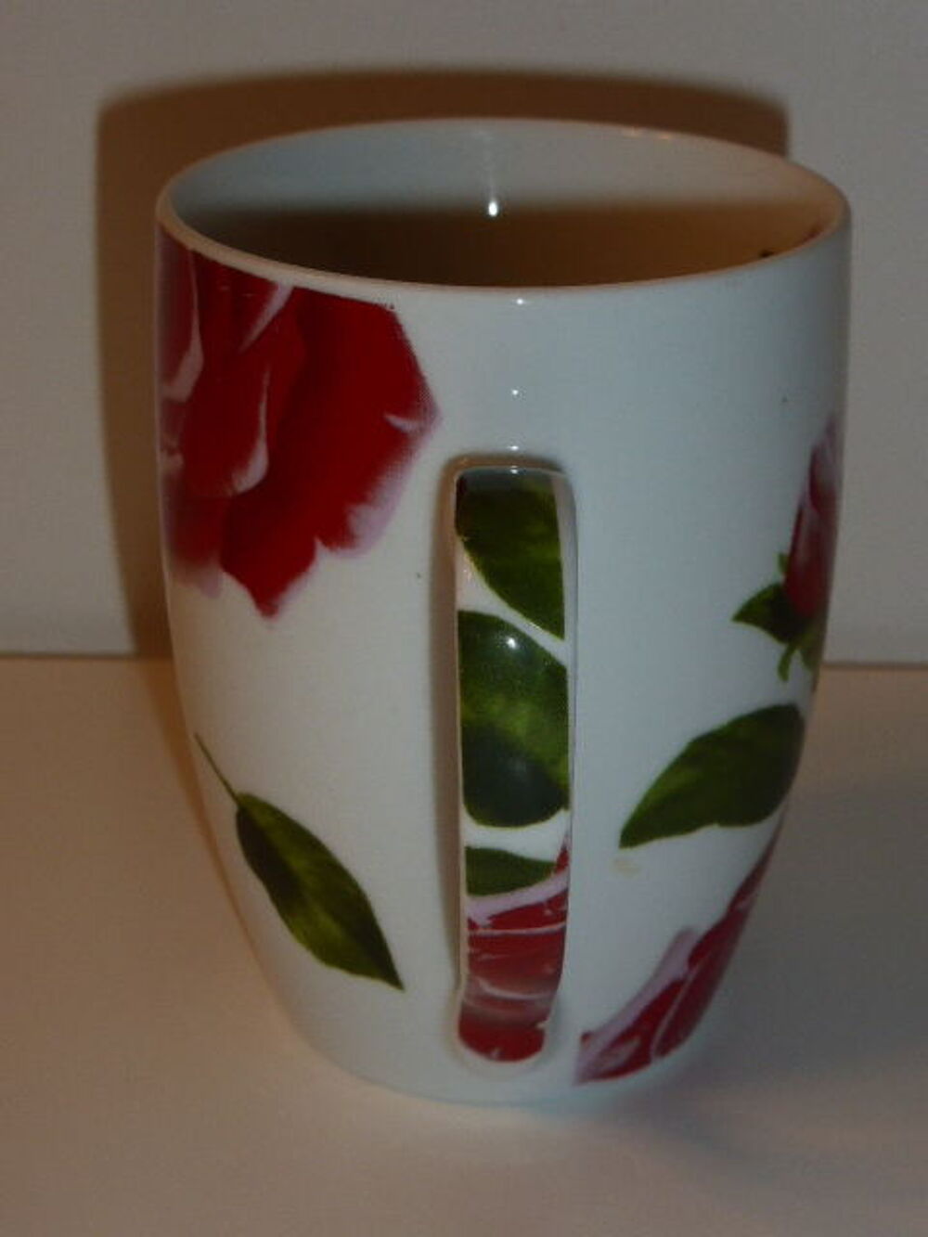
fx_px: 2466
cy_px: 618
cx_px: 464
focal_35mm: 69
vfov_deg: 28.2
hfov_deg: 21.3
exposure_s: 1/60
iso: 200
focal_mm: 11.7
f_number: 4.9
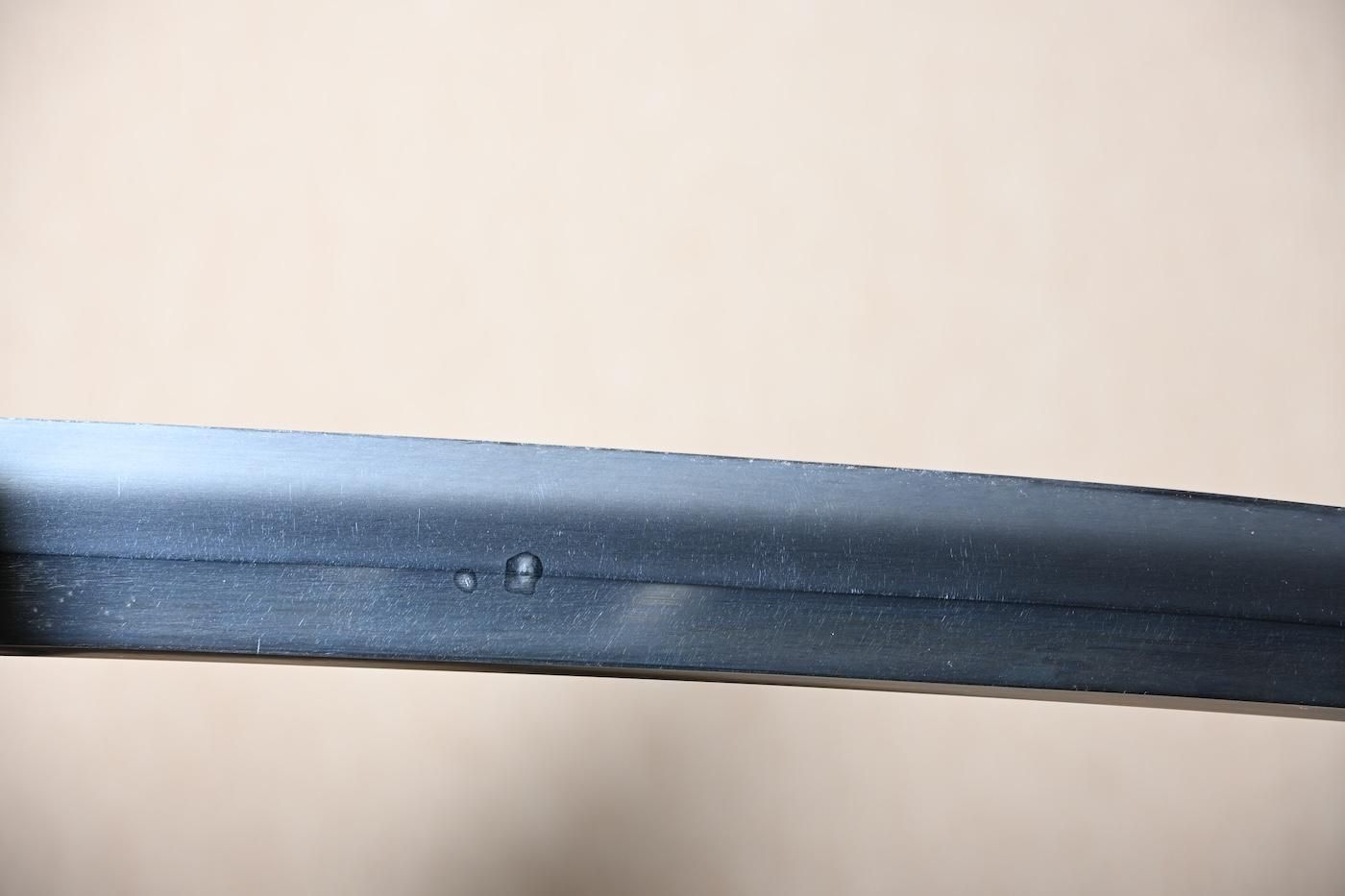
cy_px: 448
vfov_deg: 13.0
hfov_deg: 19.5
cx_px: 672
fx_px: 3922
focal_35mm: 105
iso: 100
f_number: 5.3
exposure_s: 1/2
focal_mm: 70
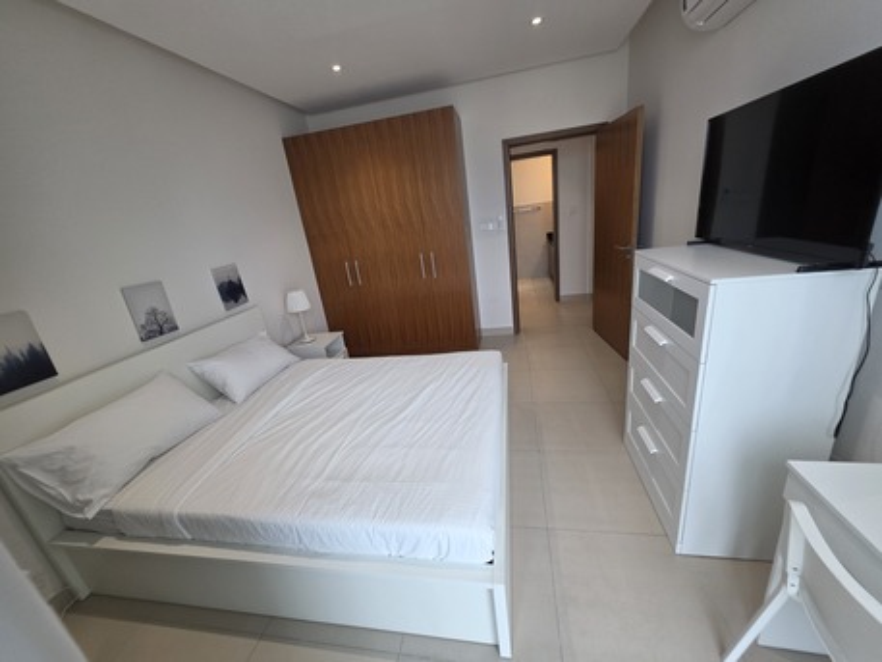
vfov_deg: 89.9
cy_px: 331
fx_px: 331
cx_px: 441
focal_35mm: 13
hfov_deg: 106.2
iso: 64
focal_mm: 2.2
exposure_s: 1/100
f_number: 1.9
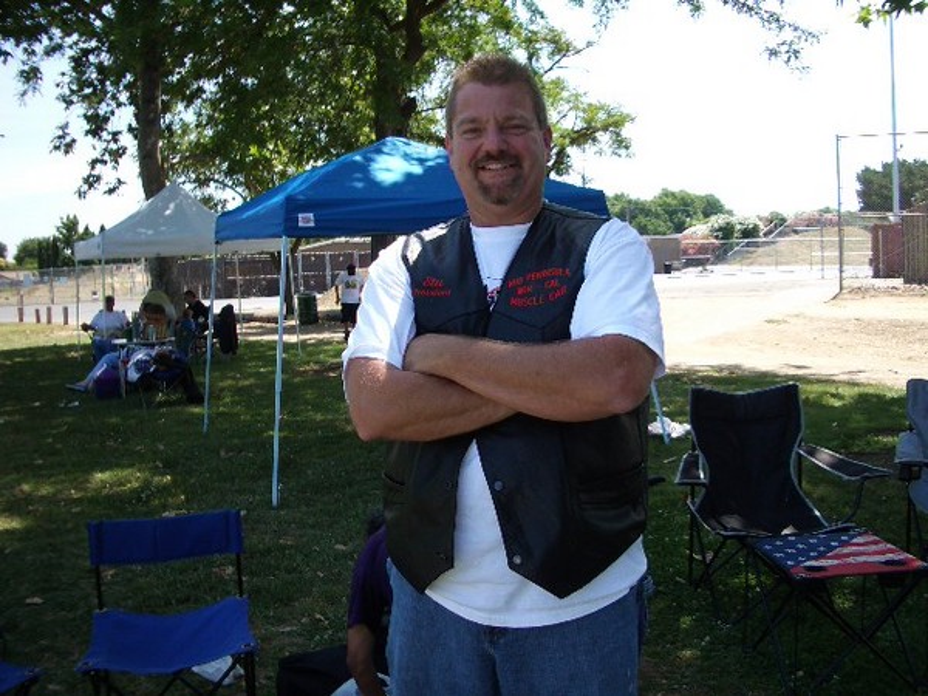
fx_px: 938
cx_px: 464
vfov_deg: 40.7
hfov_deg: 52.6
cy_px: 348
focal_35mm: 35
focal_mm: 5.8
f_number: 2.6
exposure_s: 1/400
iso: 80
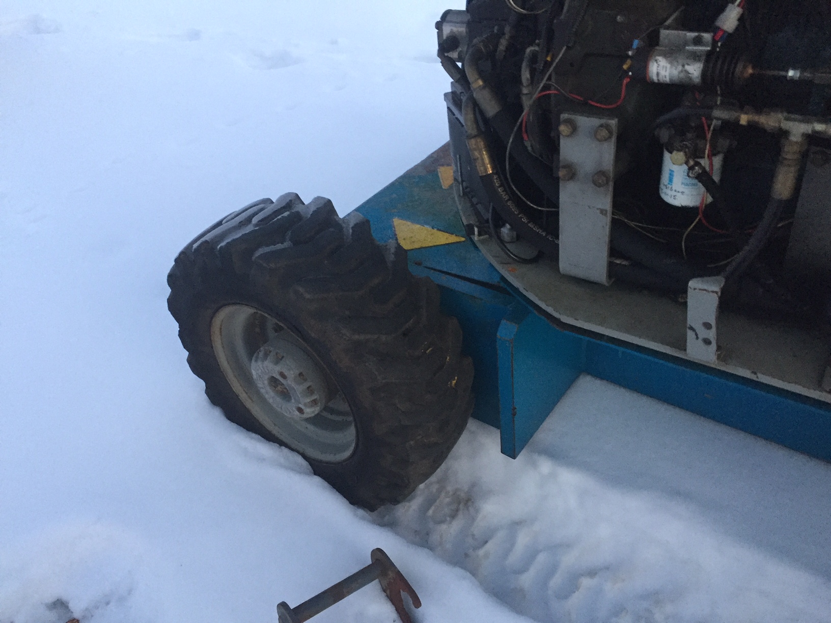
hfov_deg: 61.7
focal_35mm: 29
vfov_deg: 48.2
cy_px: 312
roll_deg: +8.0
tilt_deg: -36.6
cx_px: 416
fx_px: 696
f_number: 2.2
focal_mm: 4.15
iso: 320
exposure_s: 1/33
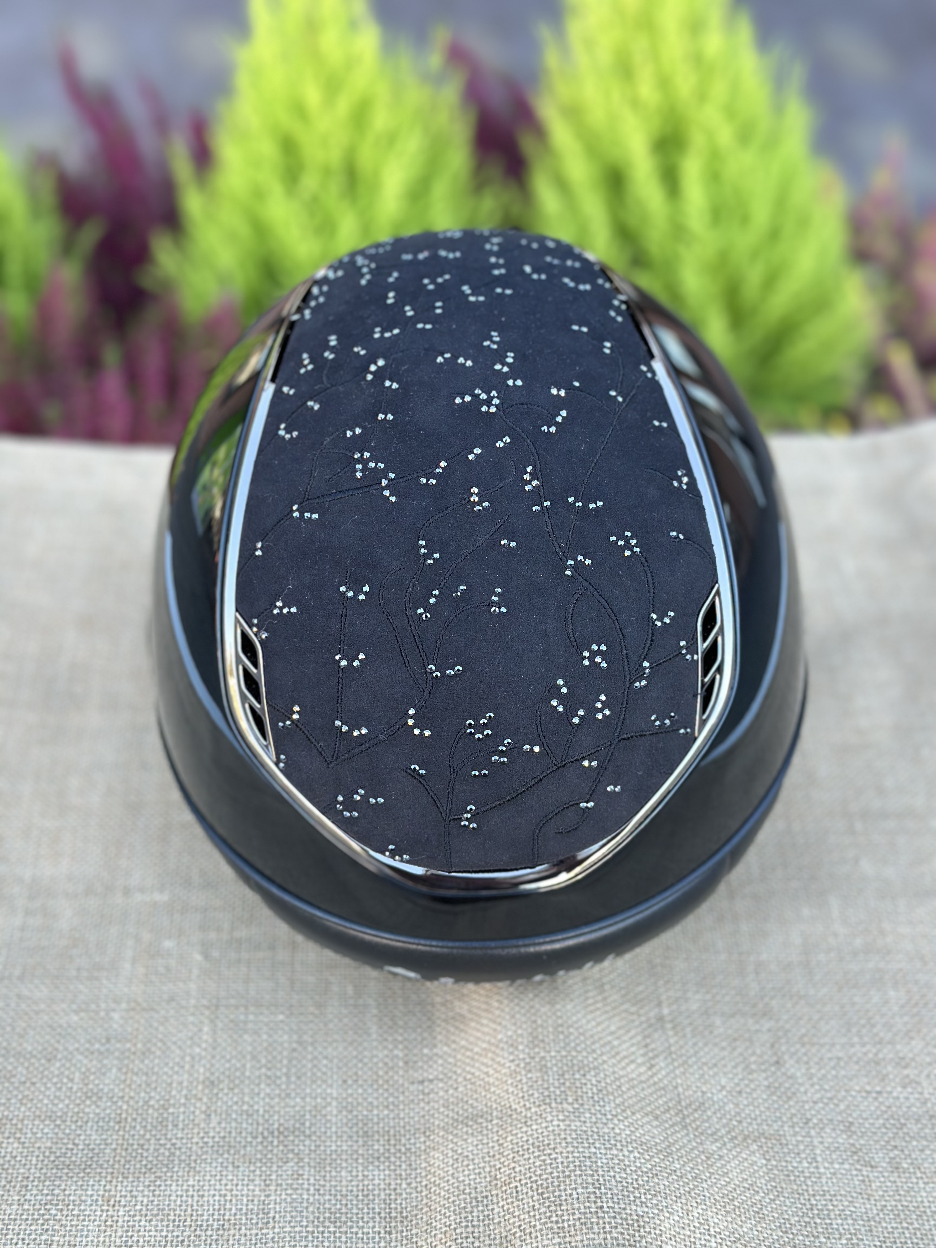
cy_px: 624
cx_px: 468
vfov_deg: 39.7
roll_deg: -1.3
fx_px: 1731
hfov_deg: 30.3
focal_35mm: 48
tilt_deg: -39.3
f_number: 1.78
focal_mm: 6.86
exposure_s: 1/121
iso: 64
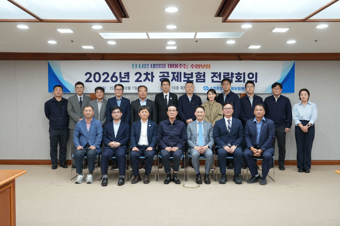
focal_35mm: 32
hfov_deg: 58.7
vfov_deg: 41.1
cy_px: 113
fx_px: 302
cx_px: 170
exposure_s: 1/125
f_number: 6.3
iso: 2000
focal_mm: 32
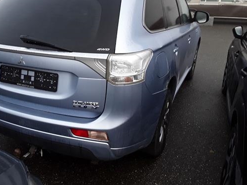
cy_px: 77
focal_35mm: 36
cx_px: 99
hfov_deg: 51.0
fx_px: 257
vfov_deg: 39.5
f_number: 1.9
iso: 64
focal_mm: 2.91
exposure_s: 1/100
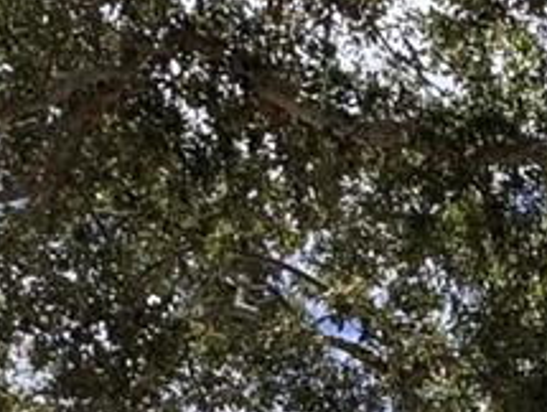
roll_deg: +1.8
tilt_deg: +2.5
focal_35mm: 104
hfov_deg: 16.5
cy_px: 966
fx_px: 1646
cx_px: 911
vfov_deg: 11.8
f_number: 2.2
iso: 50
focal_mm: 2.22
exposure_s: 1/2415
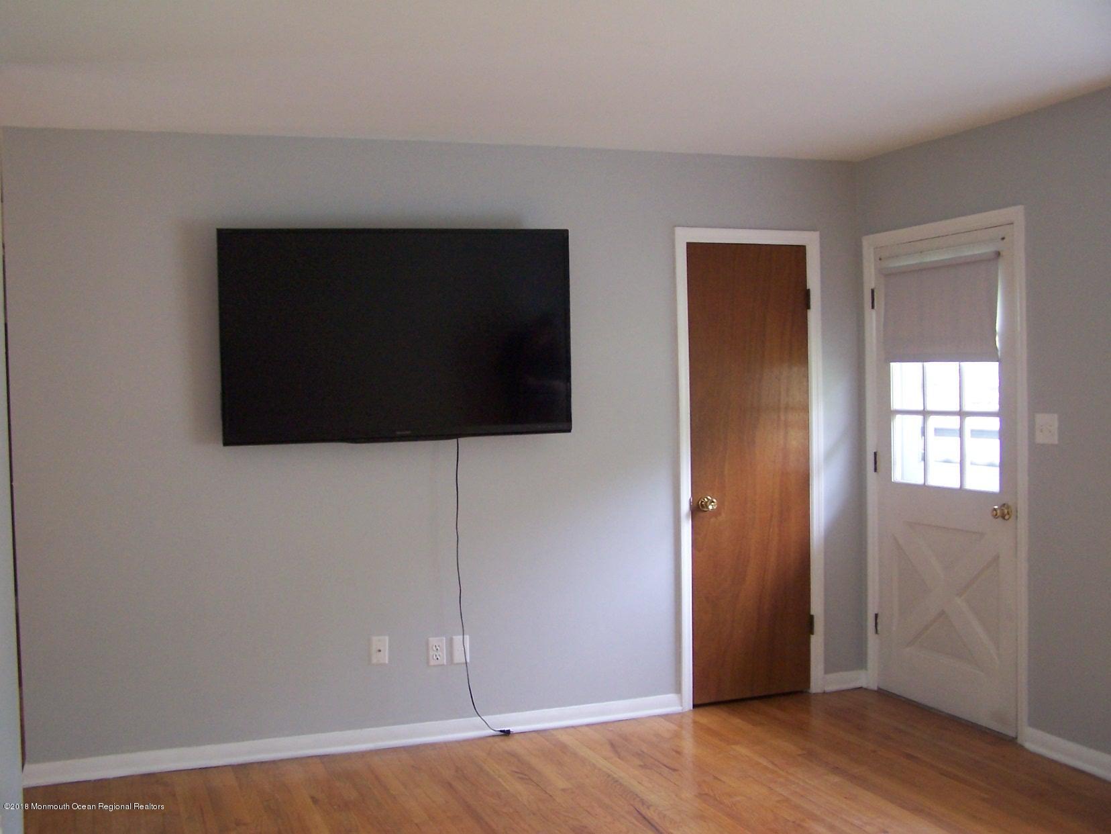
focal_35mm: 38
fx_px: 1220
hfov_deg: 49.0
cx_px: 556
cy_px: 417
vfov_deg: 37.7
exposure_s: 1/15
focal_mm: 6.3
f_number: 2.8
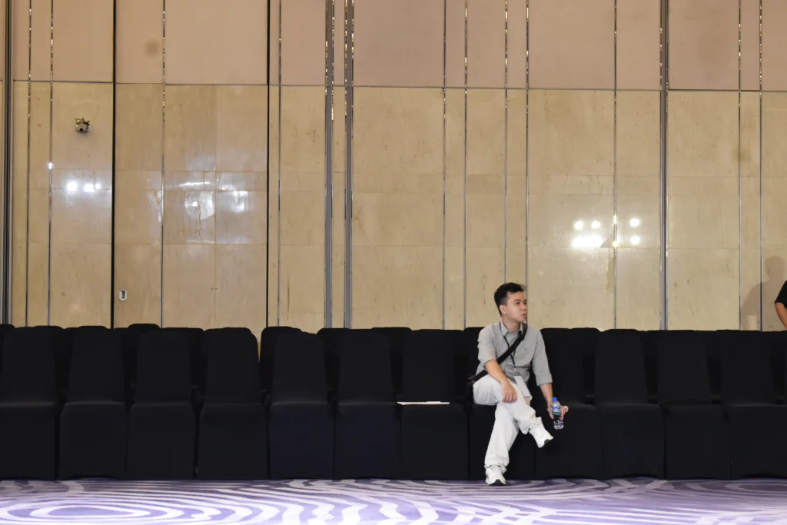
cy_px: 262
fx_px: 1804
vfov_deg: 16.6
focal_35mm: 82
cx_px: 394
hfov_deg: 24.6
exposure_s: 1/60
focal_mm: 55
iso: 2000
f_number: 5.6
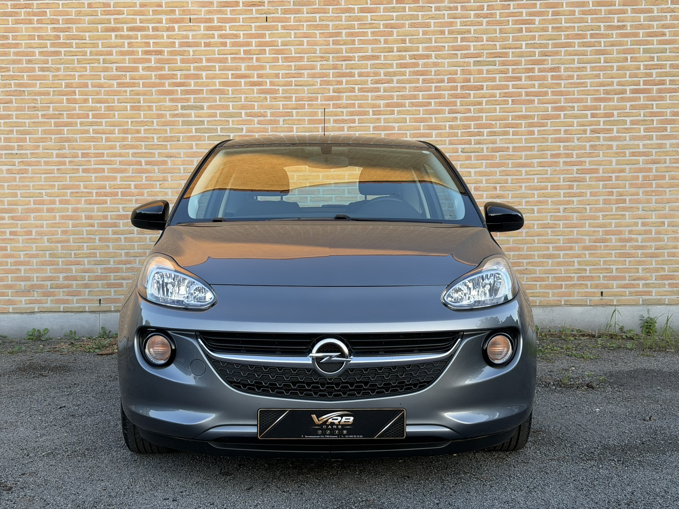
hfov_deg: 39.7
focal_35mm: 48
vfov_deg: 30.3
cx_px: 340
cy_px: 254
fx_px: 942
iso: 64
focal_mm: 6.76
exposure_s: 1/245
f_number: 1.78
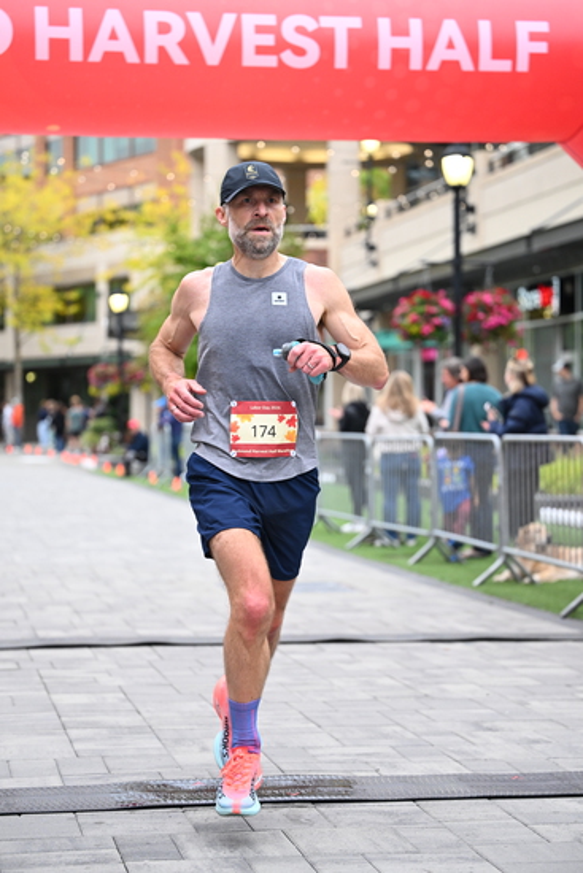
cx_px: 292
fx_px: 1918
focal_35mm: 79
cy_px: 436
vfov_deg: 25.7
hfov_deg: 17.3
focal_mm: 79
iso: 1600
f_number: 2.8
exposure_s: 1/1250
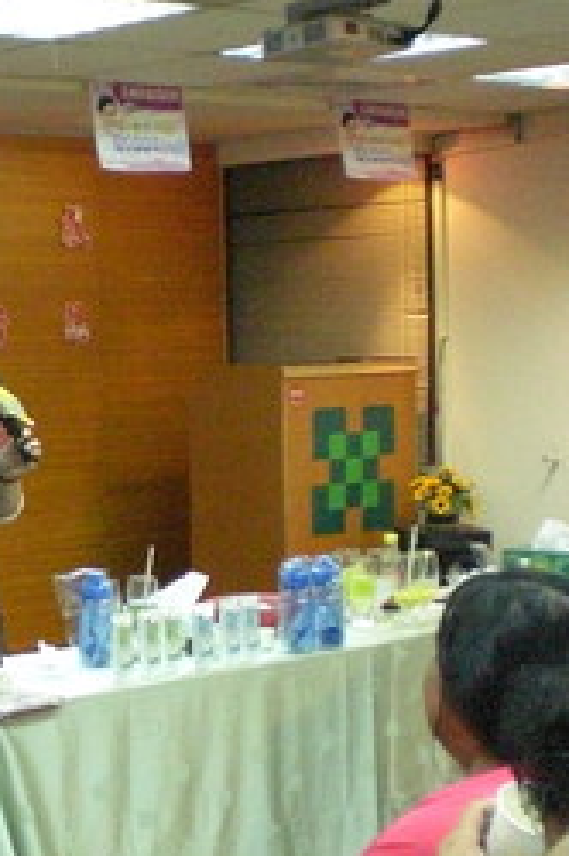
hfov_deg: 16.7
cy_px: 531
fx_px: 1807
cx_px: -199
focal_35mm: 76
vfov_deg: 26.6
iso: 800
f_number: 3.1
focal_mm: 6.3
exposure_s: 1/100
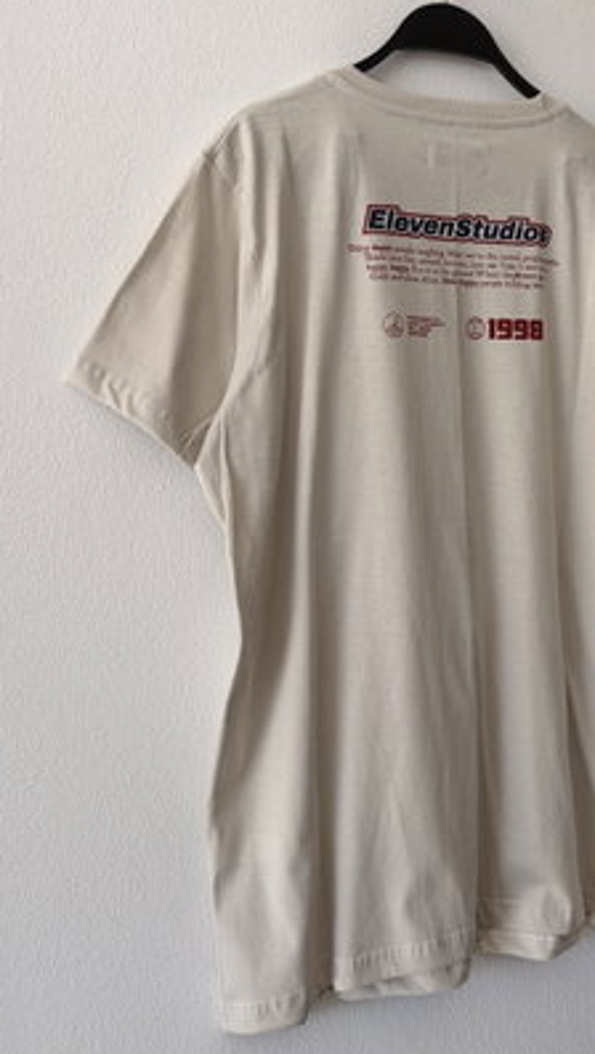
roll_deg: +0.1
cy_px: 373
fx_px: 1063
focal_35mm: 38
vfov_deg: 52.0
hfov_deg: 30.4
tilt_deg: +3.0
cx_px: 491
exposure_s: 1/147
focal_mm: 5.96
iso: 32
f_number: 1.6
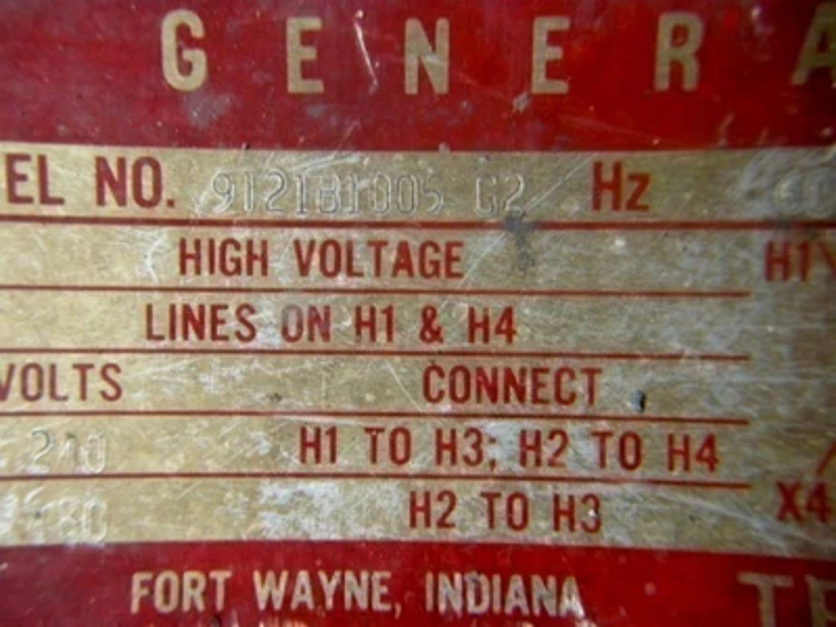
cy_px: 314
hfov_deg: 52.6
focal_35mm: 35
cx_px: 418
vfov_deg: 40.7
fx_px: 845
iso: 400
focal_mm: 7.5
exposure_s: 1/31
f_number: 2.7
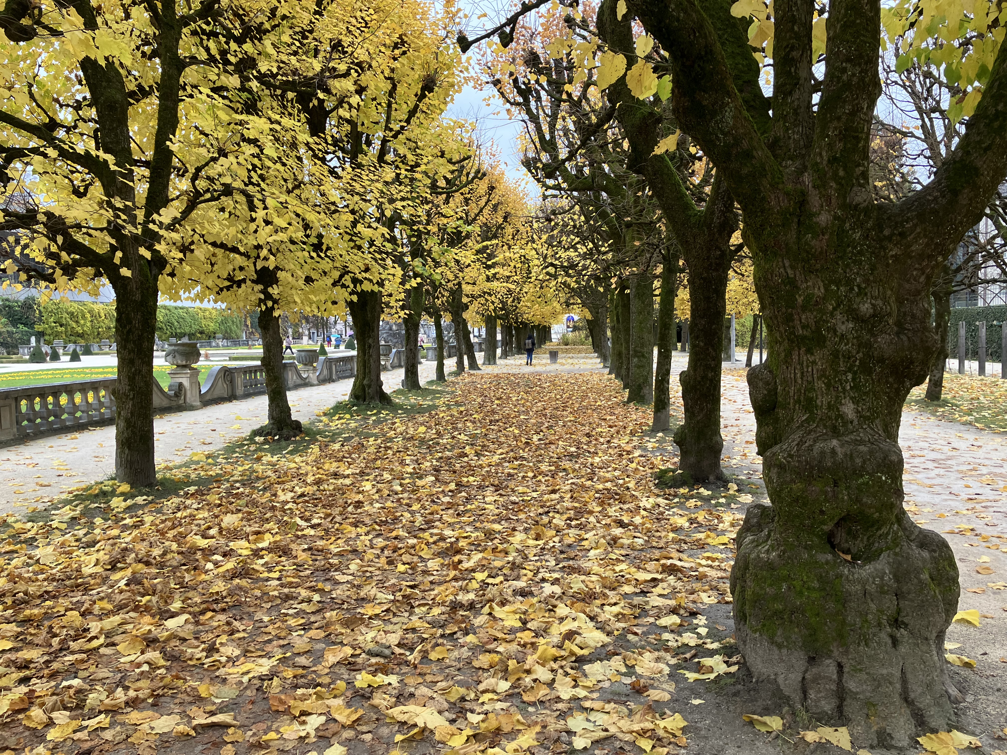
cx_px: 504
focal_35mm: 28
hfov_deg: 63.4
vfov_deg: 49.7
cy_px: 378
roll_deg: -0.1
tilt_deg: -2.7
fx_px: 815
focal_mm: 3.99
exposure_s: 1/121
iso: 80
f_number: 1.8
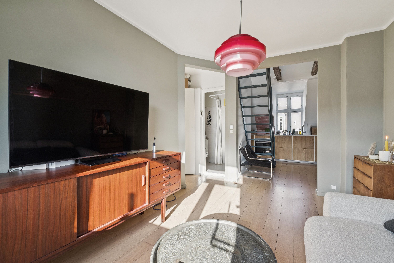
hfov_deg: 97.1
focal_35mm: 16
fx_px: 174
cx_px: 197
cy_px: 132
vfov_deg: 74.1
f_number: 7.1
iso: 200
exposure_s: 1/100
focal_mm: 10.6
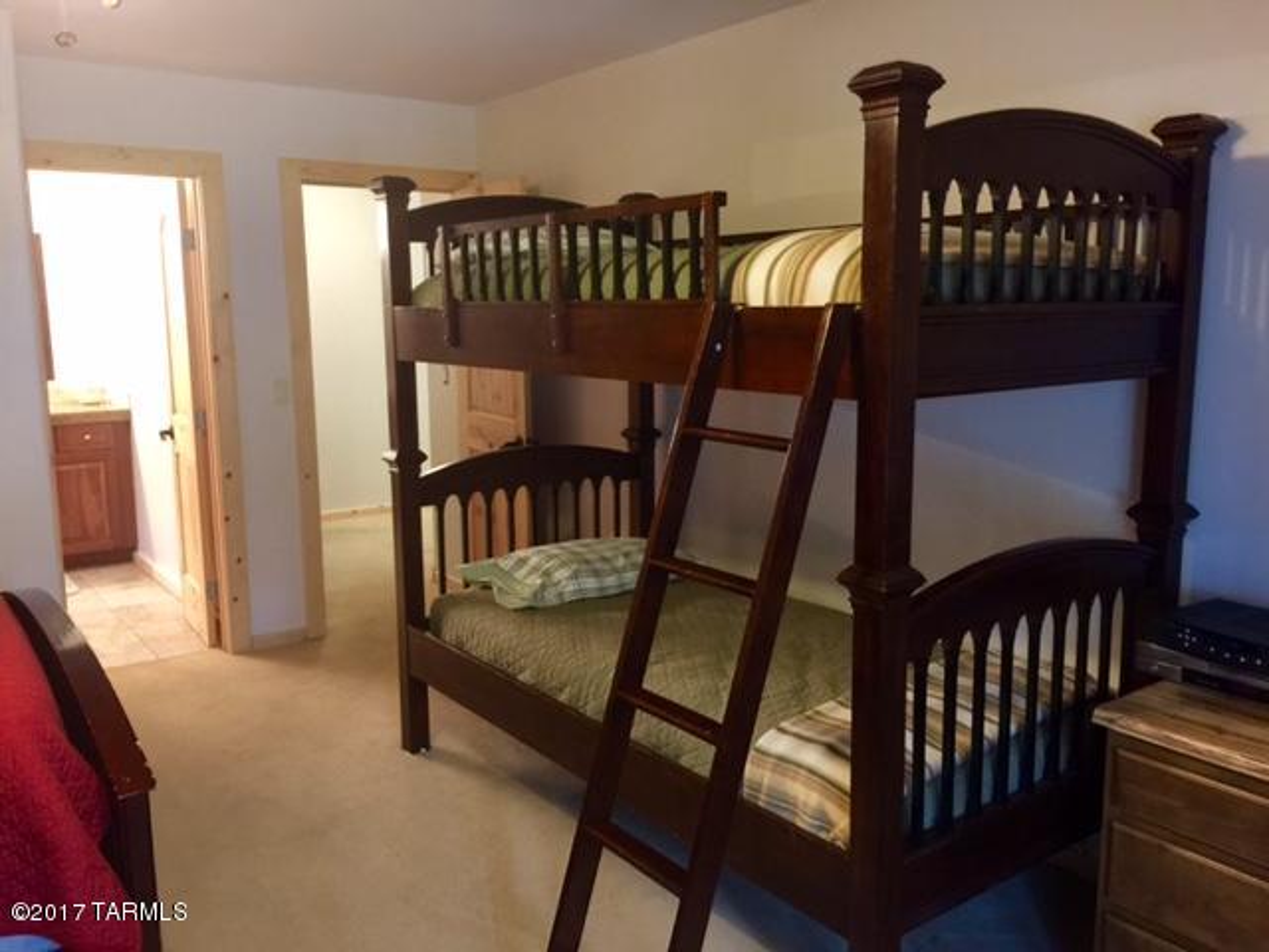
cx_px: 634
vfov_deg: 48.2
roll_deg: +0.8
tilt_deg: -9.7
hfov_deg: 61.7
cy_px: 476
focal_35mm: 29
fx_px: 1063
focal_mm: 4.15
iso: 100
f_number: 2.2
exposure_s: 1/10
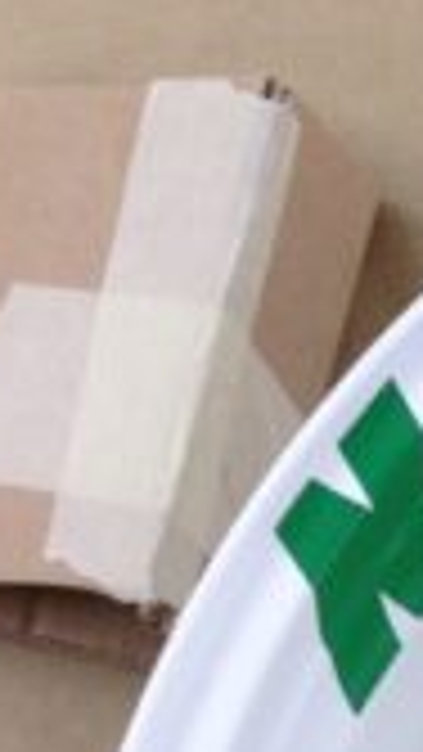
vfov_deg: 12.0
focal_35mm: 172
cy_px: 1085
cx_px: 1382
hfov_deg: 6.3
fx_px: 3428
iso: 64
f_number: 2.4
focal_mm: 4.13
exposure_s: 1/60
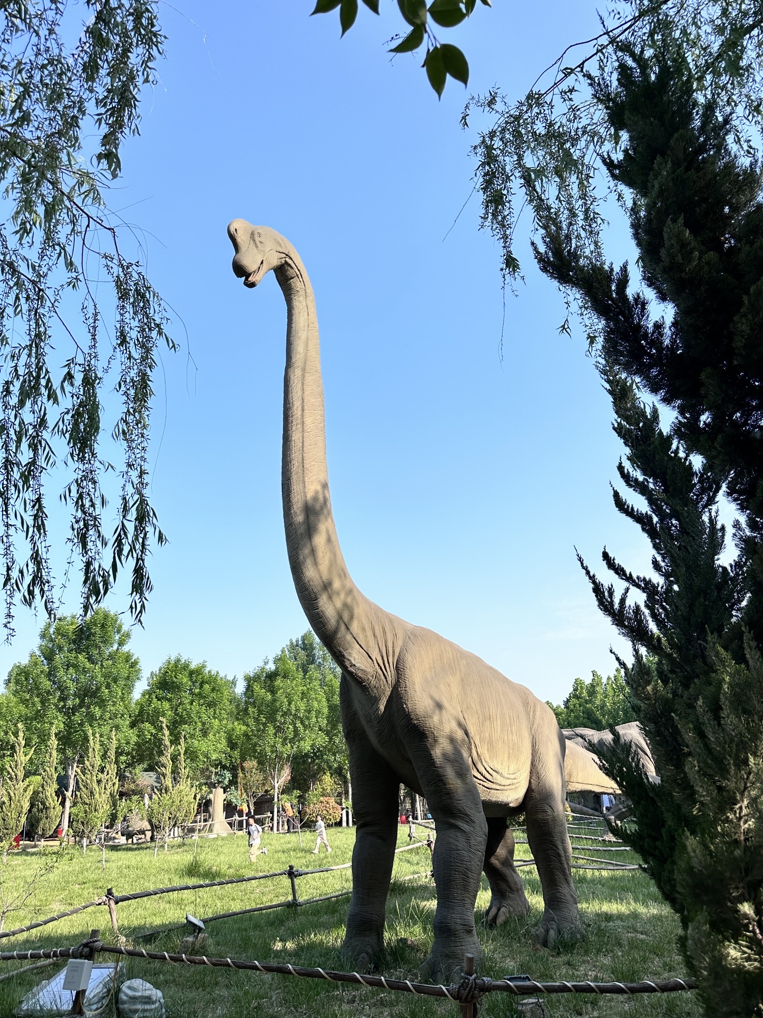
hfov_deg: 56.8
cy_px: 509
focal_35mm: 24
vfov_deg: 71.6
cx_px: 382
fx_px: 705
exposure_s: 1/2732
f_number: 1.78
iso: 80
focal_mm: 6.86
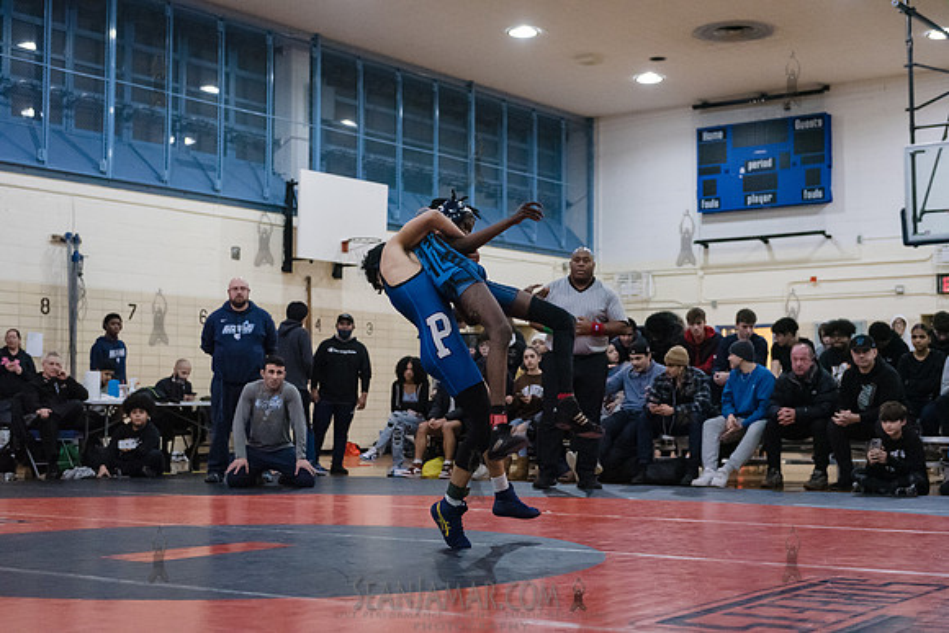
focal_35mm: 55
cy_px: 316
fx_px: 1450
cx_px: 474
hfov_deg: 36.2
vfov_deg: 24.6
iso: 8000
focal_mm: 55
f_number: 3.2
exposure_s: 1/320
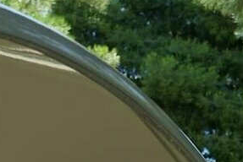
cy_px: 226
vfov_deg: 11.4
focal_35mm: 117
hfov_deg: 16.4
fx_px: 791
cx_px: -86
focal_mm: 28
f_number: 5
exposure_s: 1/400
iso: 250
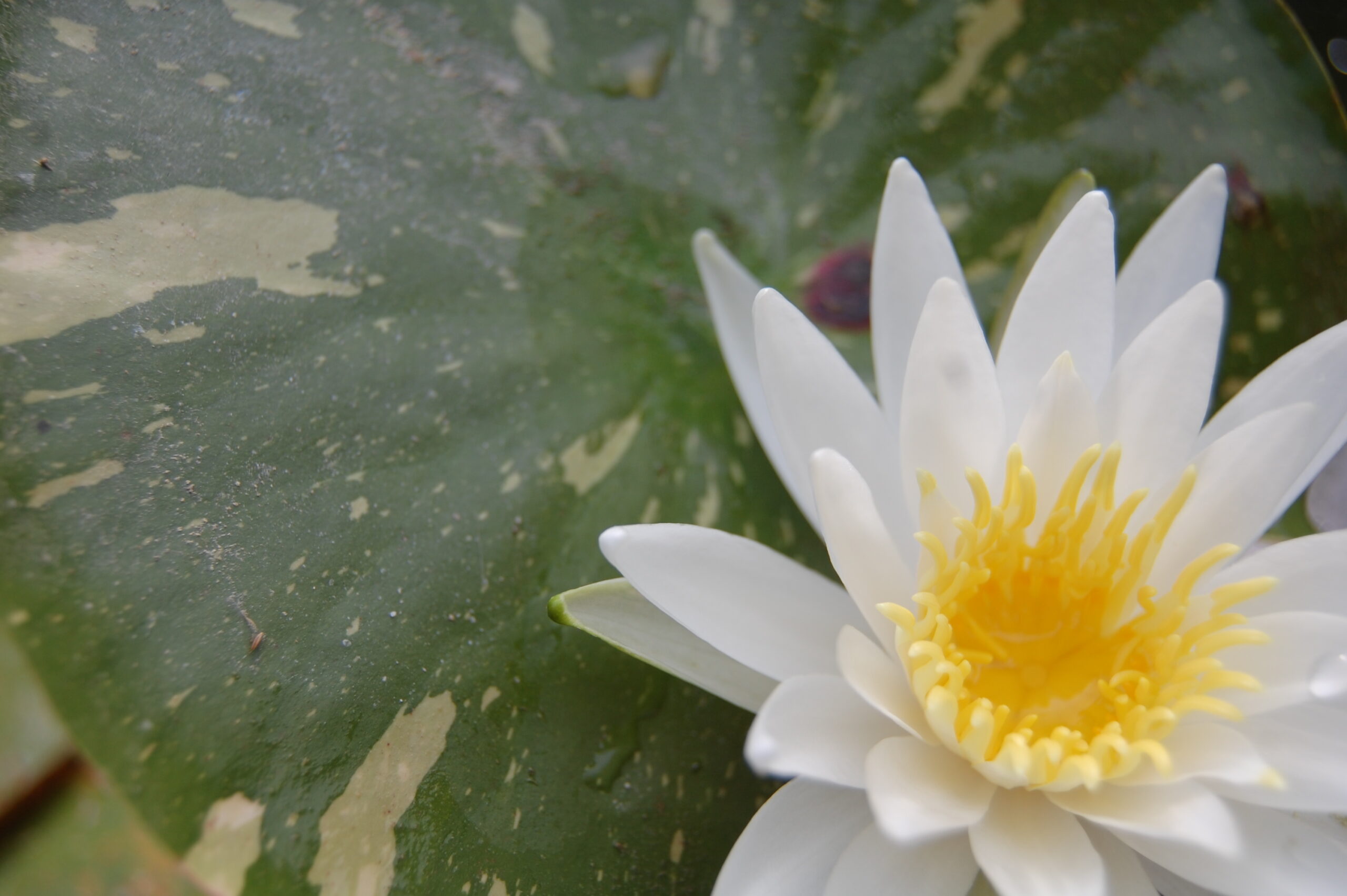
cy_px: 448
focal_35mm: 46
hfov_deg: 42.4
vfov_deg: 28.9
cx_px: 674
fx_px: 1738
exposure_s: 1/640
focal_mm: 31
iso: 200
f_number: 4.5
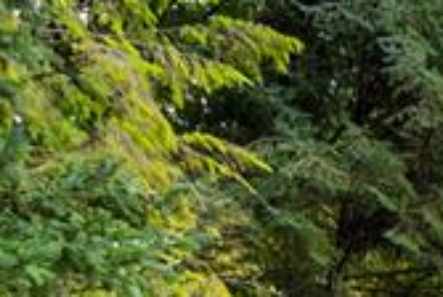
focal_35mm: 98
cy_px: 664
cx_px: 865
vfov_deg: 11.9
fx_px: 1208
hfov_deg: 16.4
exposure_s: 1/25
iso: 100
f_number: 4
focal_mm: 16
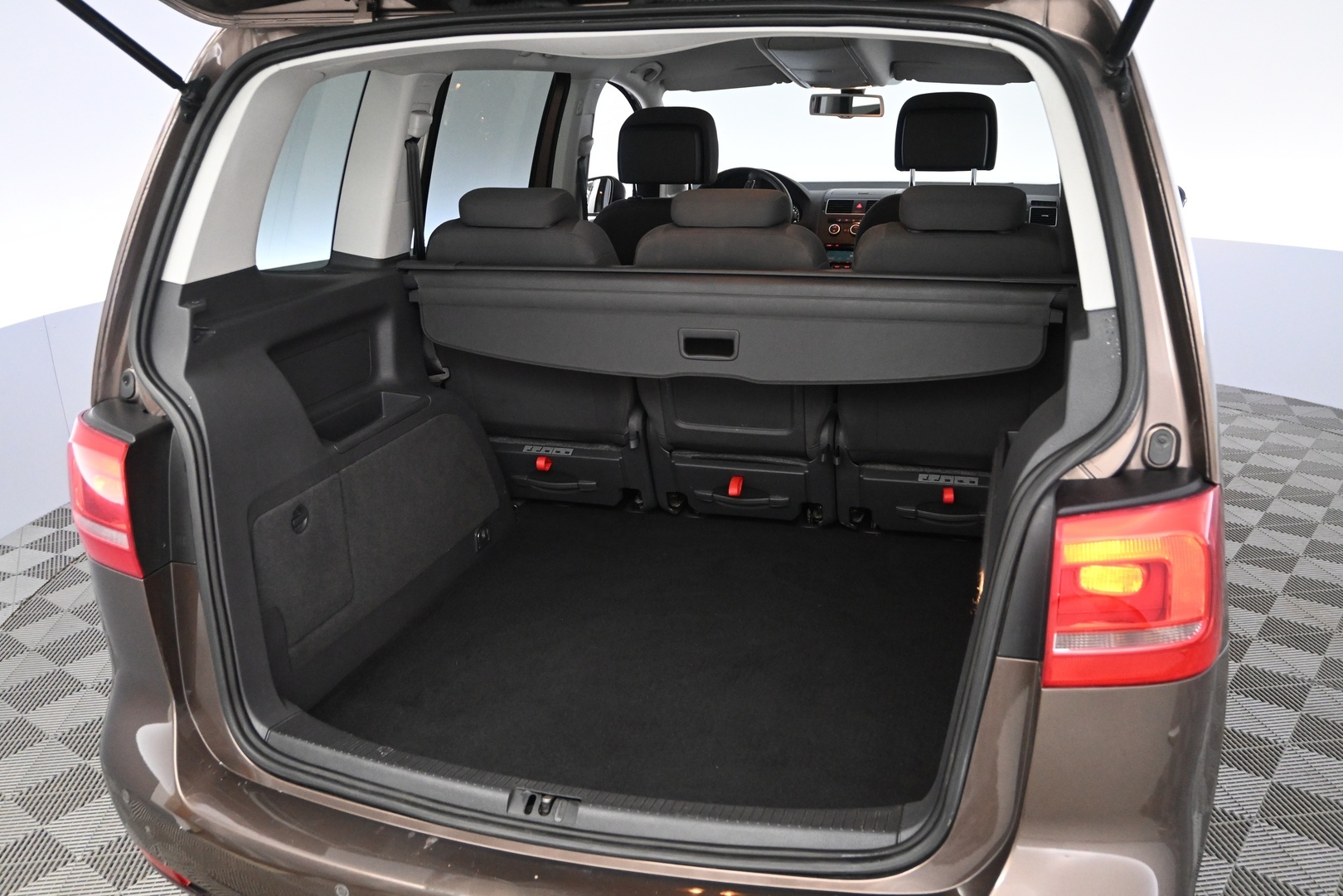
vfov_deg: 43.6
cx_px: 672
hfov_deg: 61.9
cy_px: 448
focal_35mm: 30
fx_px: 1119
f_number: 3.8
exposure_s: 1/80
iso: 3200
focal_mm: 20
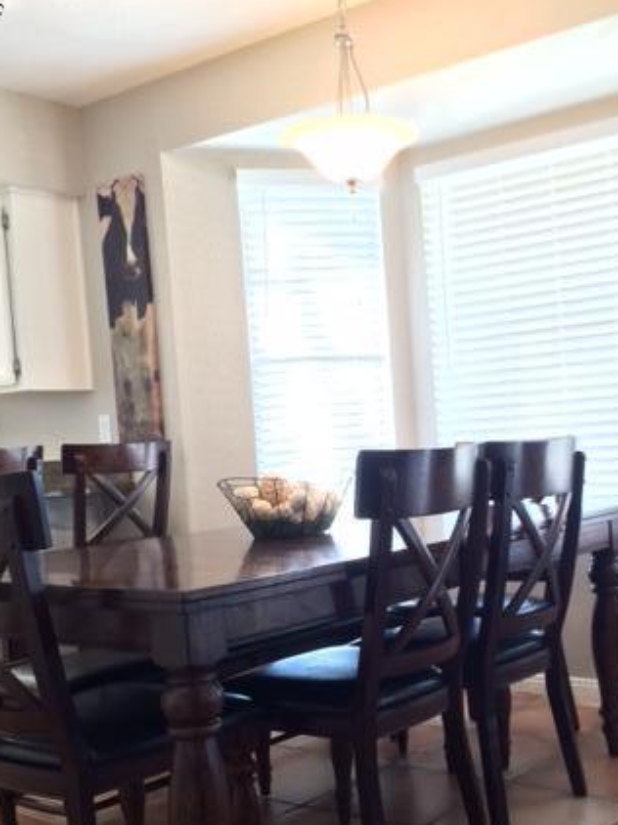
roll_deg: +3.9
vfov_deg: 42.8
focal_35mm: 44
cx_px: 426
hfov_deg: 32.5
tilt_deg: -3.8
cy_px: 493
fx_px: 1048
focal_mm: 4.15
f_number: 2.2
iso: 125
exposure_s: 1/30
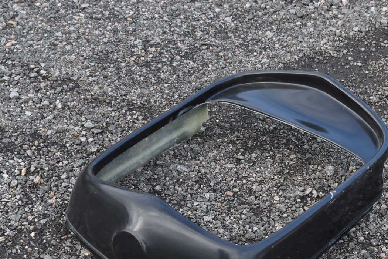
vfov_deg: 13.8
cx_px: 252
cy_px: 184
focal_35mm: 99
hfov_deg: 20.6
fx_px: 1064
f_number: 10
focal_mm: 45
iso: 1250
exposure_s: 1/400
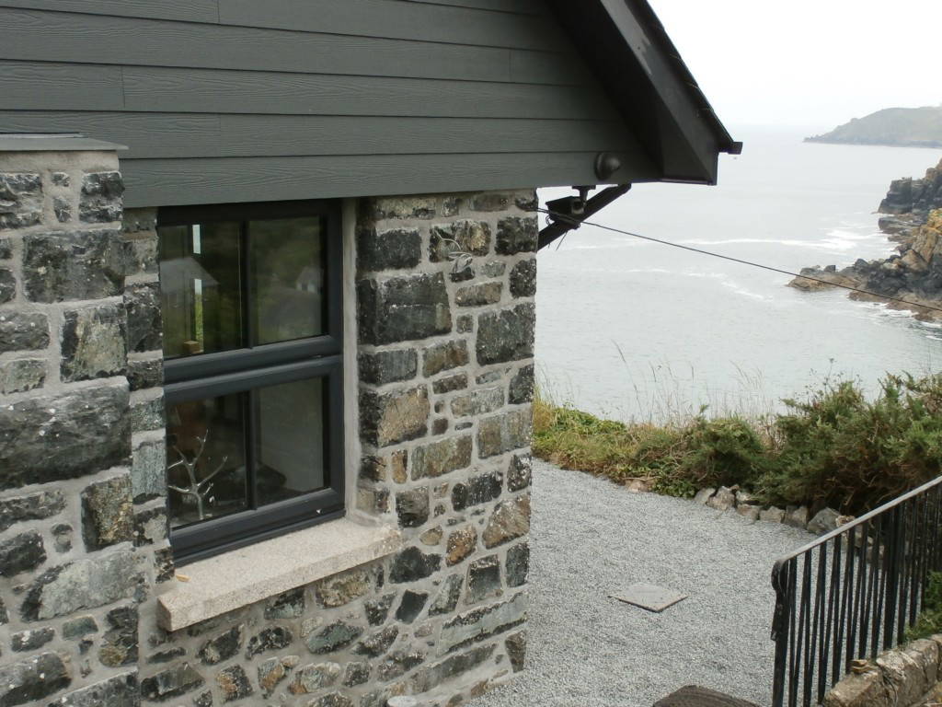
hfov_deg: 58.4
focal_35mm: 31
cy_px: 354
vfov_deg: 45.4
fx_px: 844
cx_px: 471
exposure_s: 1/500
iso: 100
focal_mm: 5.46
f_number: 3.3
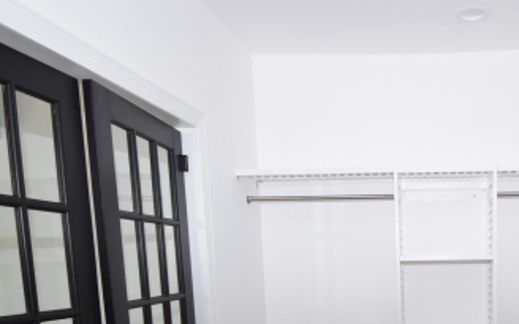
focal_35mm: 35
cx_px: 432
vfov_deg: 32.8
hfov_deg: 51.1
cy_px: 335
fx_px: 495
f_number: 5
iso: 400
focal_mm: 10
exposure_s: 1/100
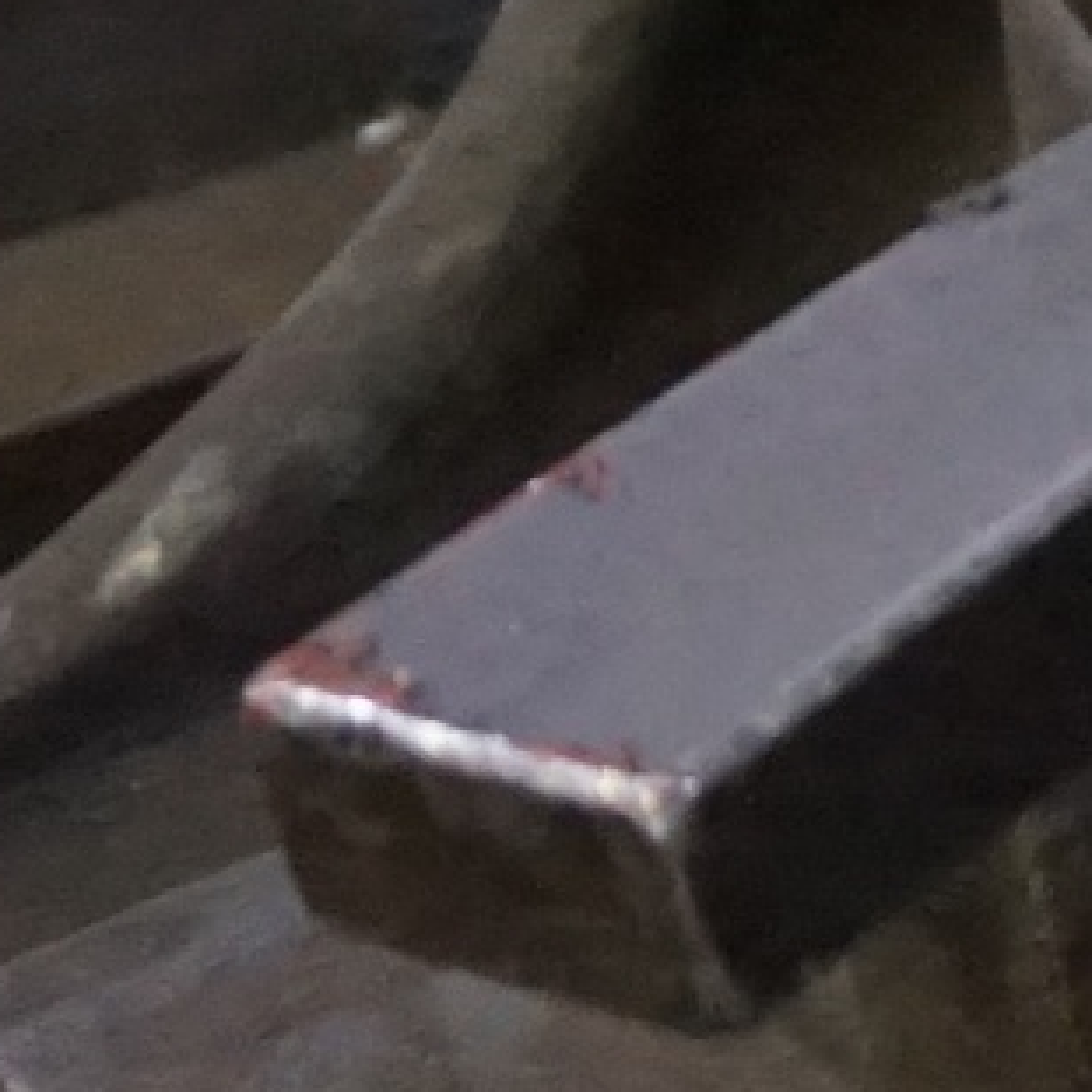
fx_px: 7638
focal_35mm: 214
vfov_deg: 8.0
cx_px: 4442
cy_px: -643
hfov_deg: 6.5
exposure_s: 1/30
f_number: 3.5
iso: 3200
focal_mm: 16
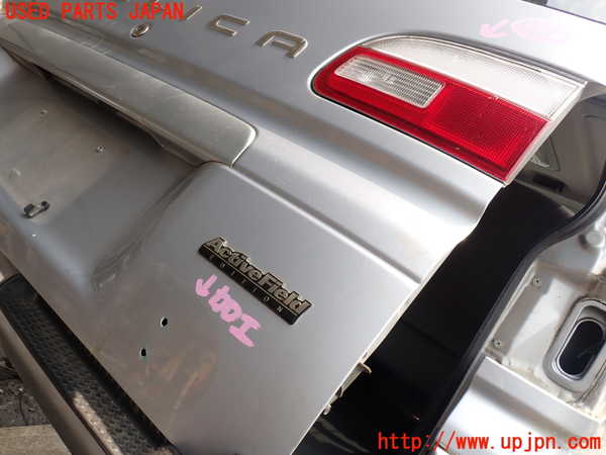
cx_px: 303
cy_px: 228
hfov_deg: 60.0
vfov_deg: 46.8
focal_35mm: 30
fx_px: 525
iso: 100
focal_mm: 5.4
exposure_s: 1/320
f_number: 3.2
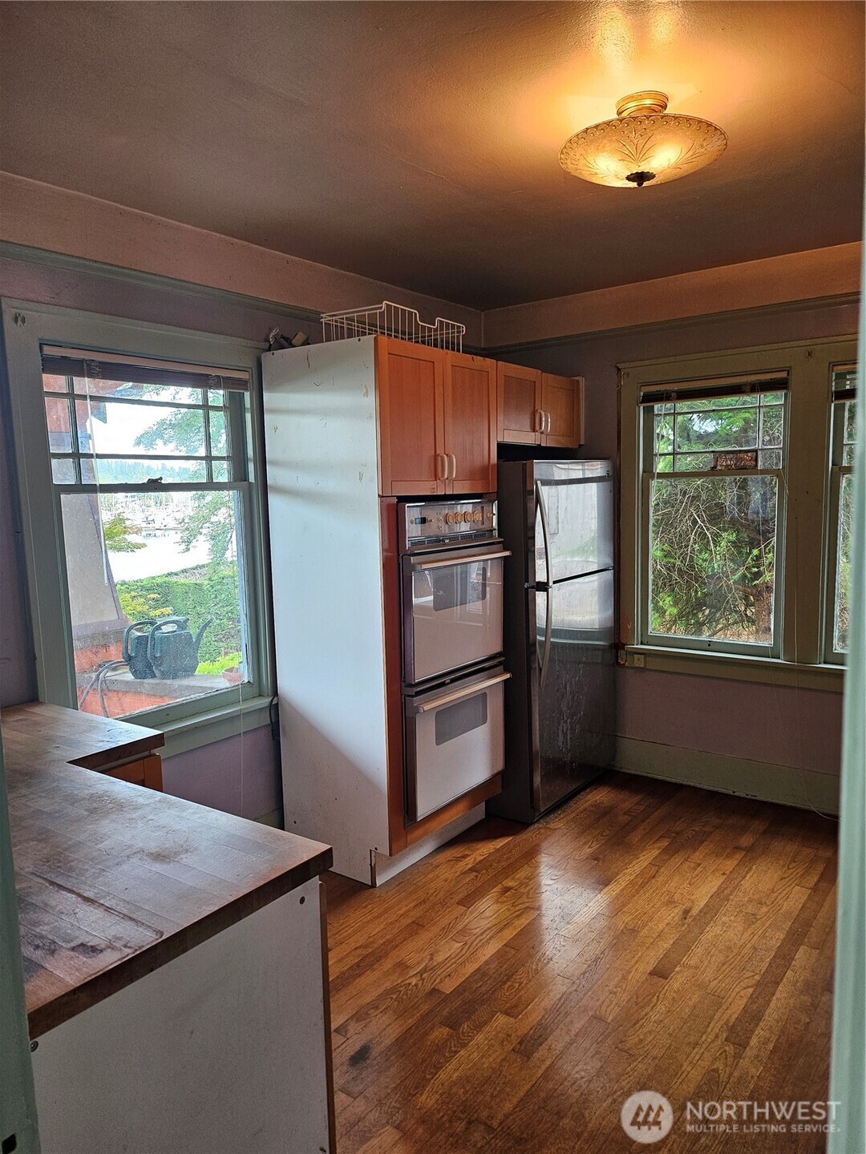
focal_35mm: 24
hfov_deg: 56.8
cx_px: 433
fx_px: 801
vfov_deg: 71.6
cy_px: 577
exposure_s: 1/120
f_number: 1.8
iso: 125
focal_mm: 5
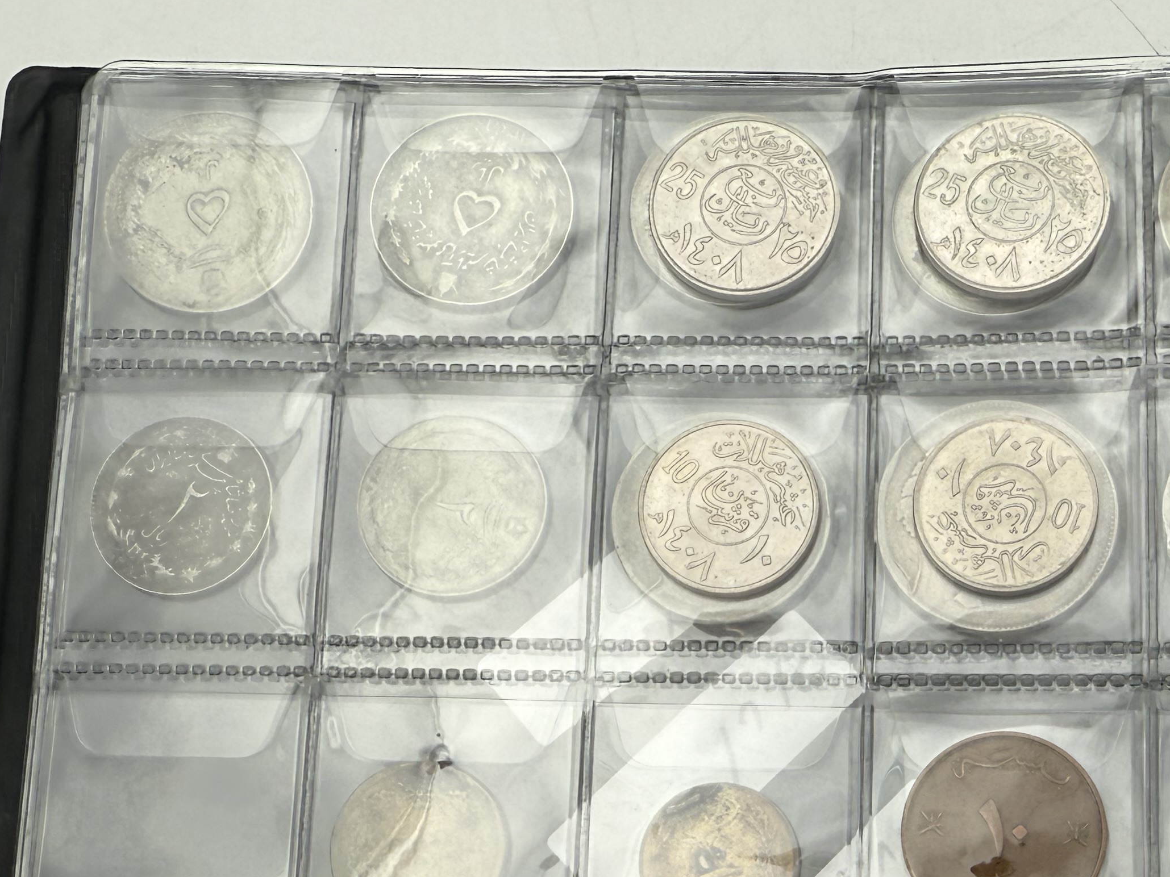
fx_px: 1588
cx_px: 922
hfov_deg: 39.0
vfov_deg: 29.8
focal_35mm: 47
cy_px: 761
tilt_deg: -82.0
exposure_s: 1/254
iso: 40
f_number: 2.2
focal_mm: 2.22
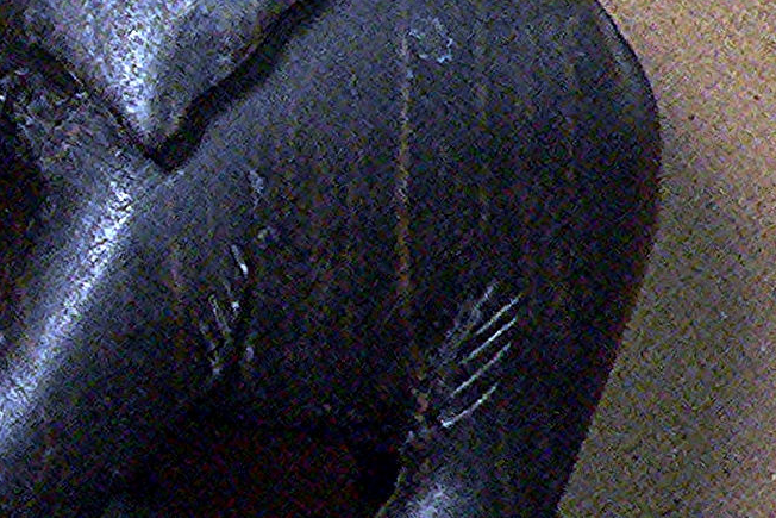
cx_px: -632
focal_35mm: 147
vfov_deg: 9.3
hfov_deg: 12.7
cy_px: 130
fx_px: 3169
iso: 400
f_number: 2.8
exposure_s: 1/15
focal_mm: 6
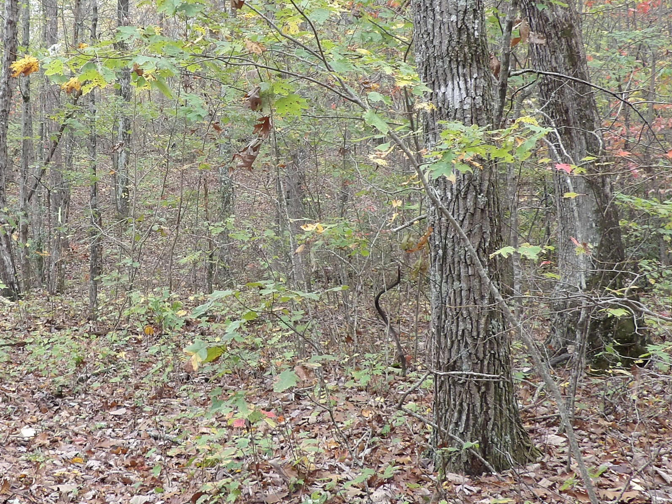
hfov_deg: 30.7
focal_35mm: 62
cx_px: 174
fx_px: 1204
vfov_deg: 23.5
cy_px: 164
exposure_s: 1/37
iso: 100
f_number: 3.6
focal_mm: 5.9
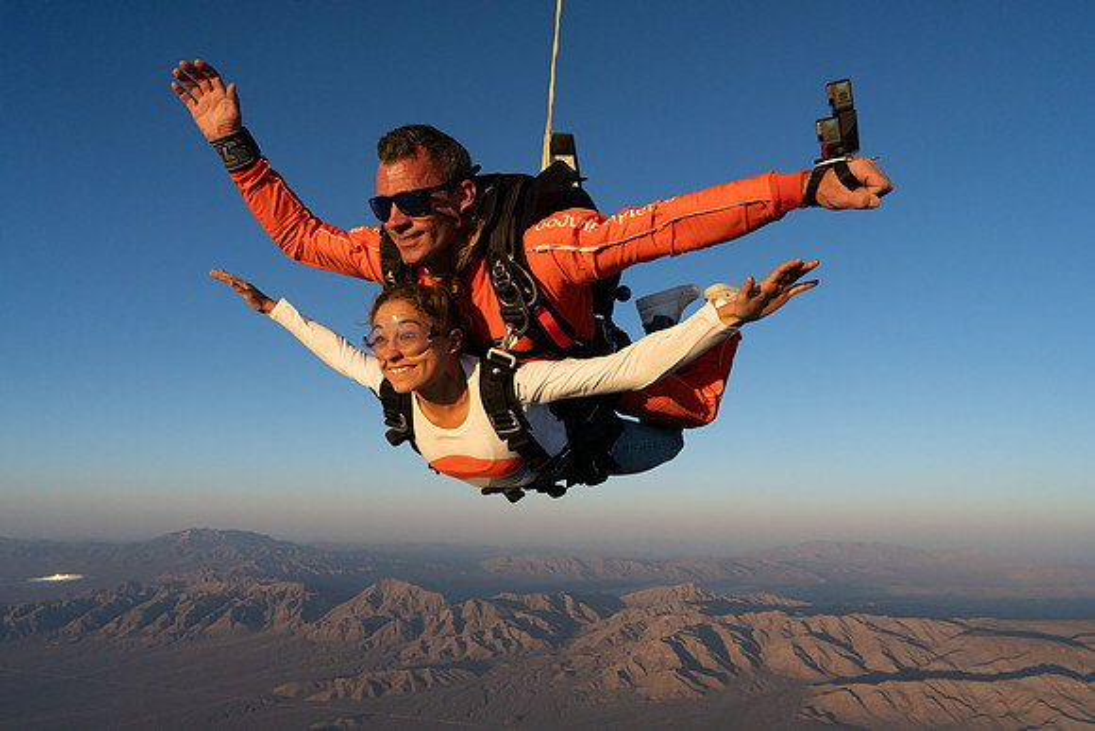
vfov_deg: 53.2
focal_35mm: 24
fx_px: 730
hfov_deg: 73.7
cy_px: 366
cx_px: 548
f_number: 8
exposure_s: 1/2000
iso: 1250
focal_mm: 24
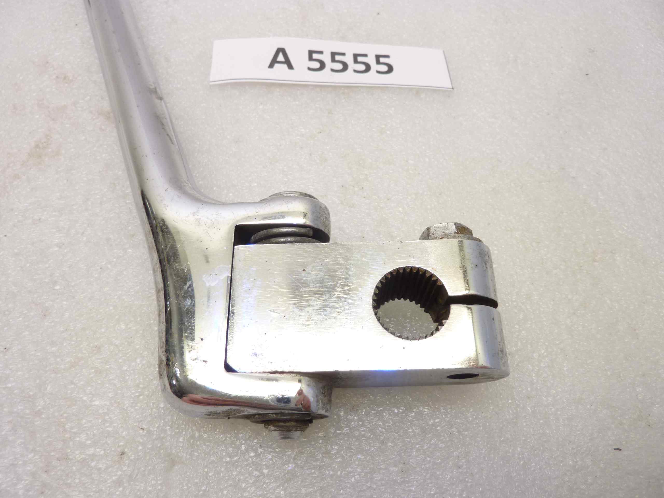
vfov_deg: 54.9
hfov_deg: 69.4
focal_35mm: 25
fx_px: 480
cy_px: 249
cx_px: 332
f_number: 3.3
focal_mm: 4.1
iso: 80
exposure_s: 1/20
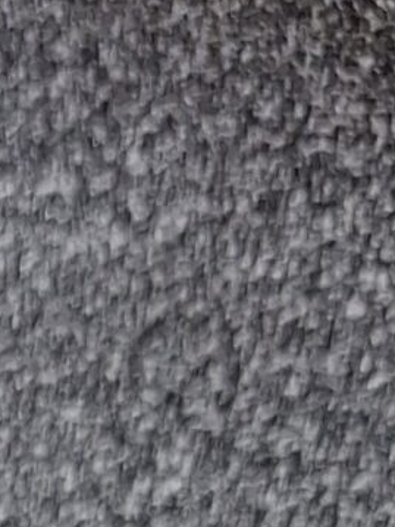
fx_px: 2497
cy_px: 1650
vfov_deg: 9.2
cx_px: -668
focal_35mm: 164
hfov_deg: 8.1
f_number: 1.8
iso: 250
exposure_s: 1/25
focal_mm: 5.54
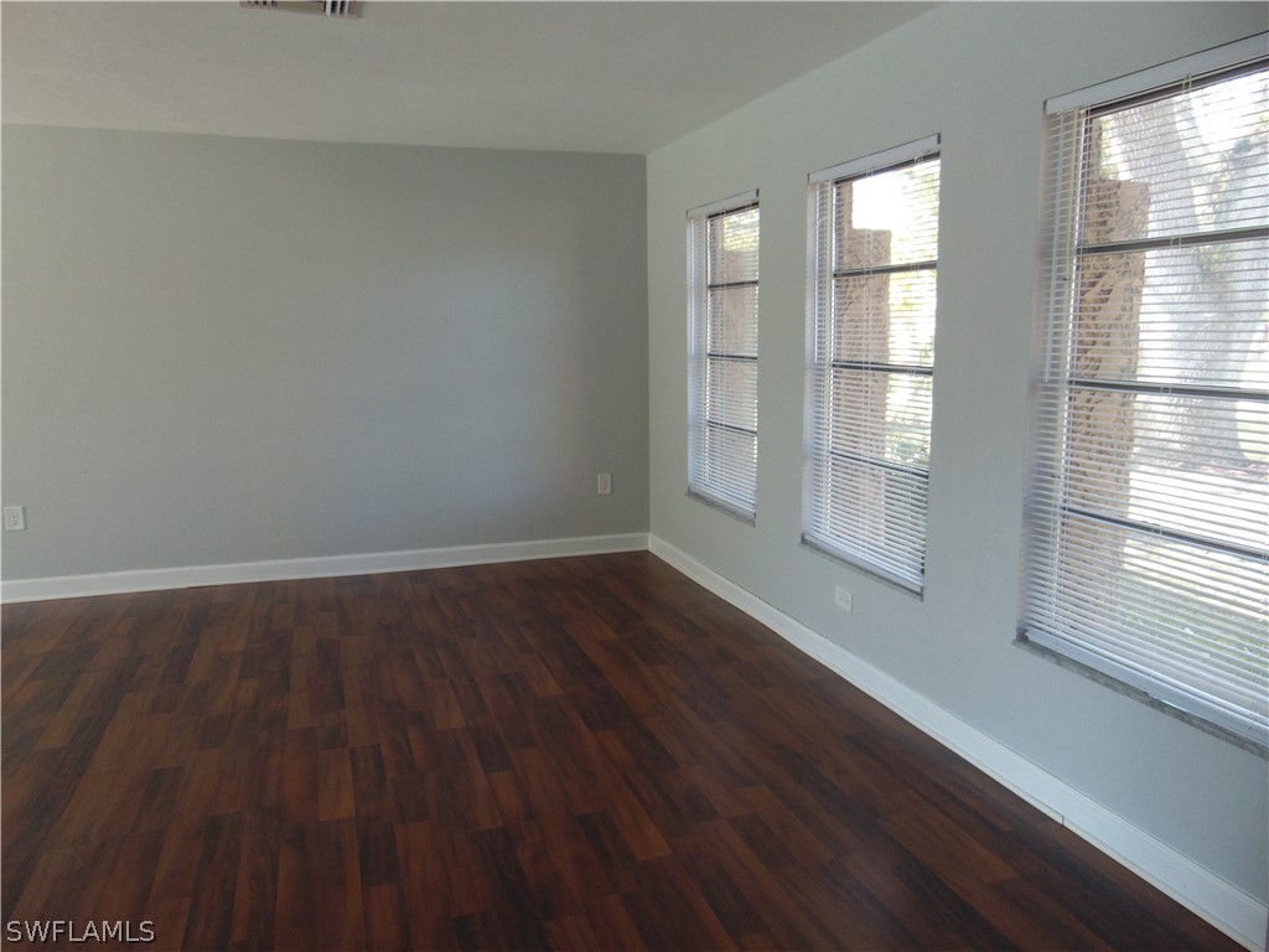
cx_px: 634
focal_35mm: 25
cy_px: 476
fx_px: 916
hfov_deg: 69.4
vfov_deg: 54.9
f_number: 3
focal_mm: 4.5
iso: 80
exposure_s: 1/30
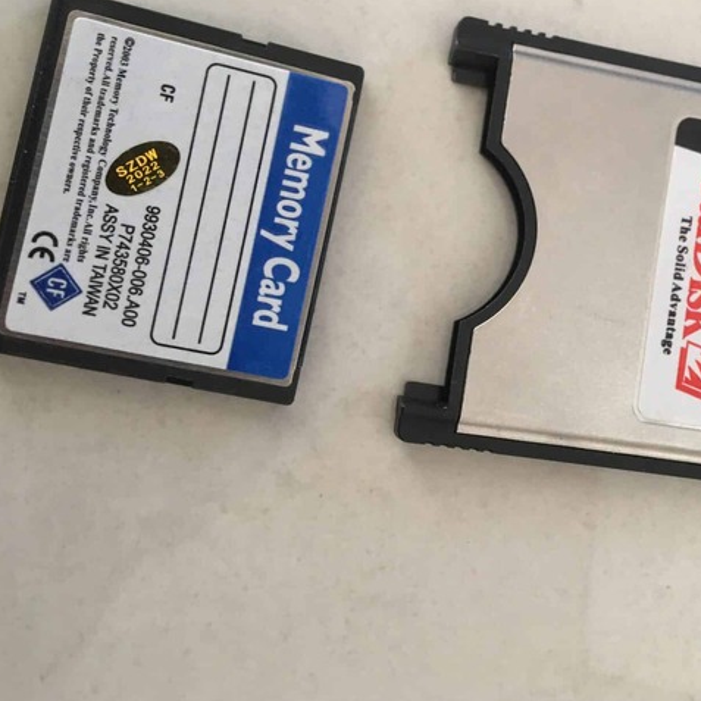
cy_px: 295
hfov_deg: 38.5
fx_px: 985
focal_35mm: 43
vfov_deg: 39.1
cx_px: 494
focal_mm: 4.15
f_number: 2.2
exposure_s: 1/17
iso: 50
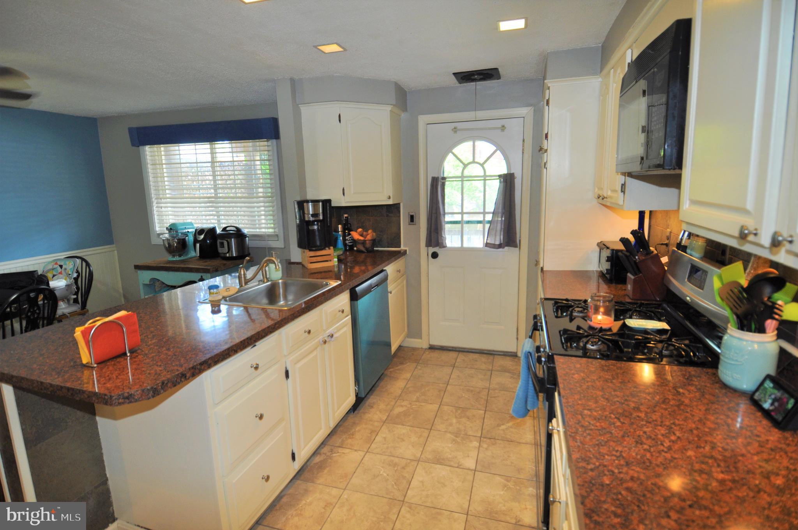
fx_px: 398
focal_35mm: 18
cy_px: 265
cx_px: 399
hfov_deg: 90.1
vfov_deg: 67.2
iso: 400
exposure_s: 1/60
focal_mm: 12
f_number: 4
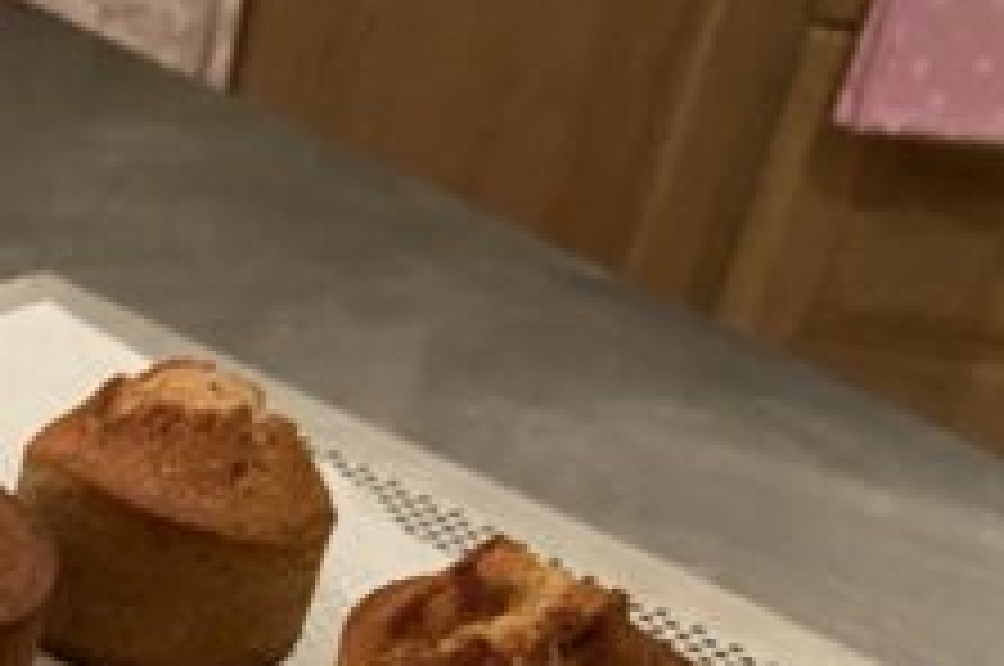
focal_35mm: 81
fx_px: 2256
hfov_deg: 21.6
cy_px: 1012
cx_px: -443
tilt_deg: -39.5
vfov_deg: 15.4
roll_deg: -2.7
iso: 400
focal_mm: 4.25
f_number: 1.8
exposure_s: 1/33
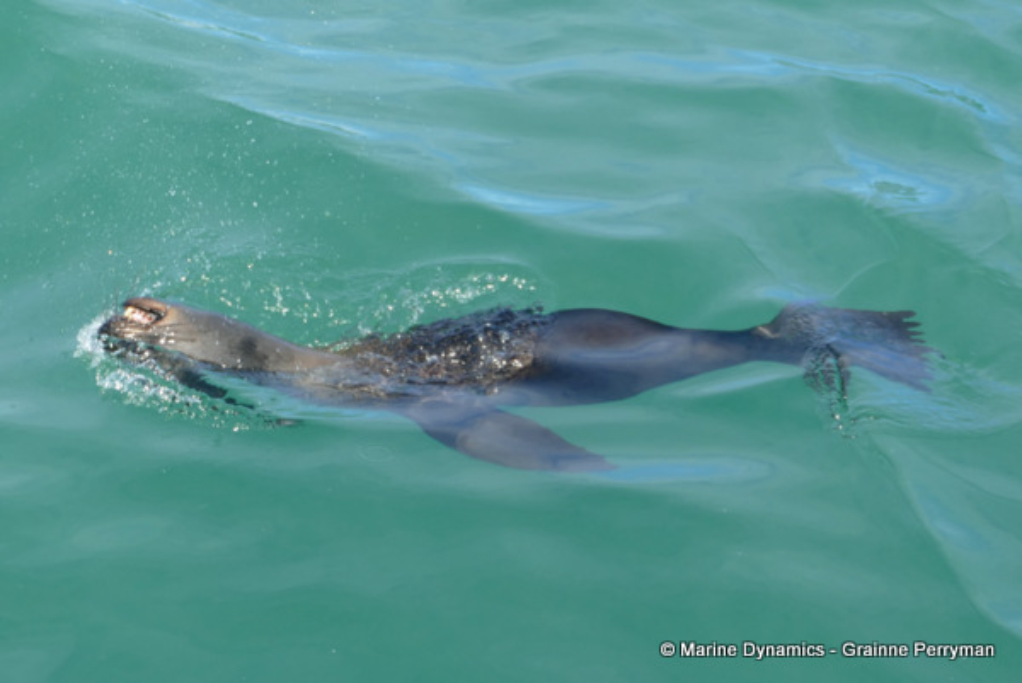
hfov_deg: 26.0
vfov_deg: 17.5
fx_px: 2216
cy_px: 342
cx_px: 511
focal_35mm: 78
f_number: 3.7
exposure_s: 1/500
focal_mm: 28.55
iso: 125
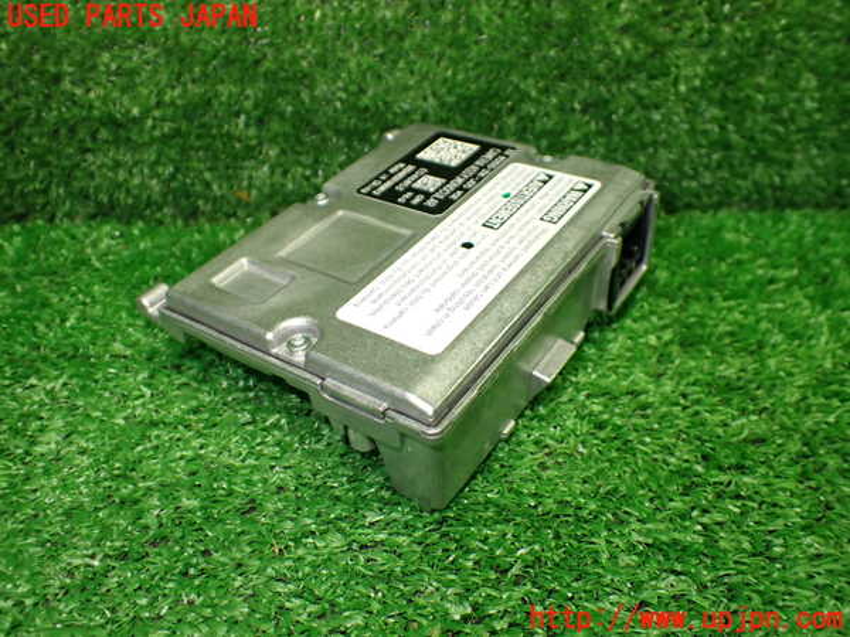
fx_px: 737
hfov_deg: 60.0
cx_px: 425
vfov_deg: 46.8
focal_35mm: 30
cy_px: 318
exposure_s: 1/125
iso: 500
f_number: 2.3
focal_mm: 5.4
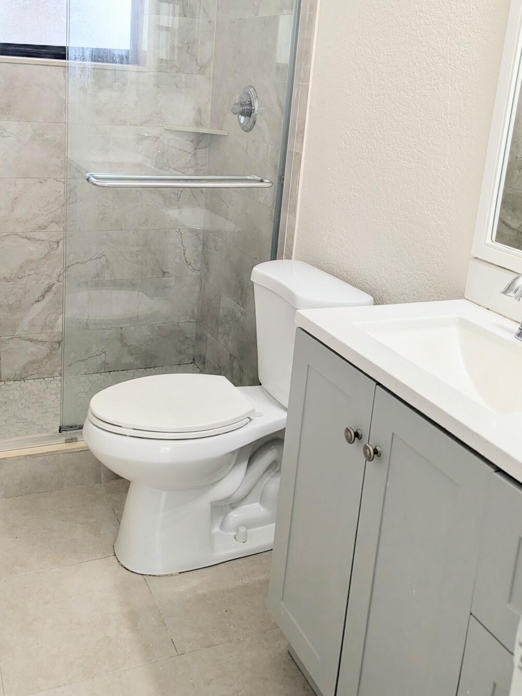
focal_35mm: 36
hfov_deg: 39.6
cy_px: 262
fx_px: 724
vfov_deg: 50.9
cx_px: 229
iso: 48
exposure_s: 1/120
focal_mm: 6.81
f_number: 1.85
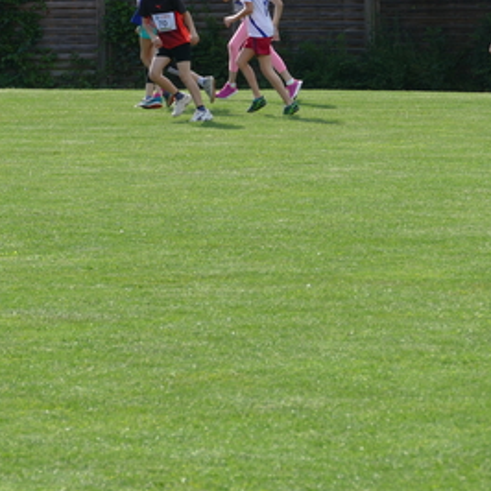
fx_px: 4975
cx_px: 94
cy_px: 162
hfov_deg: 5.6
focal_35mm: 310
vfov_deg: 5.6
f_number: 4
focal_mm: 65.81
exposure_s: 1/640
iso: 125
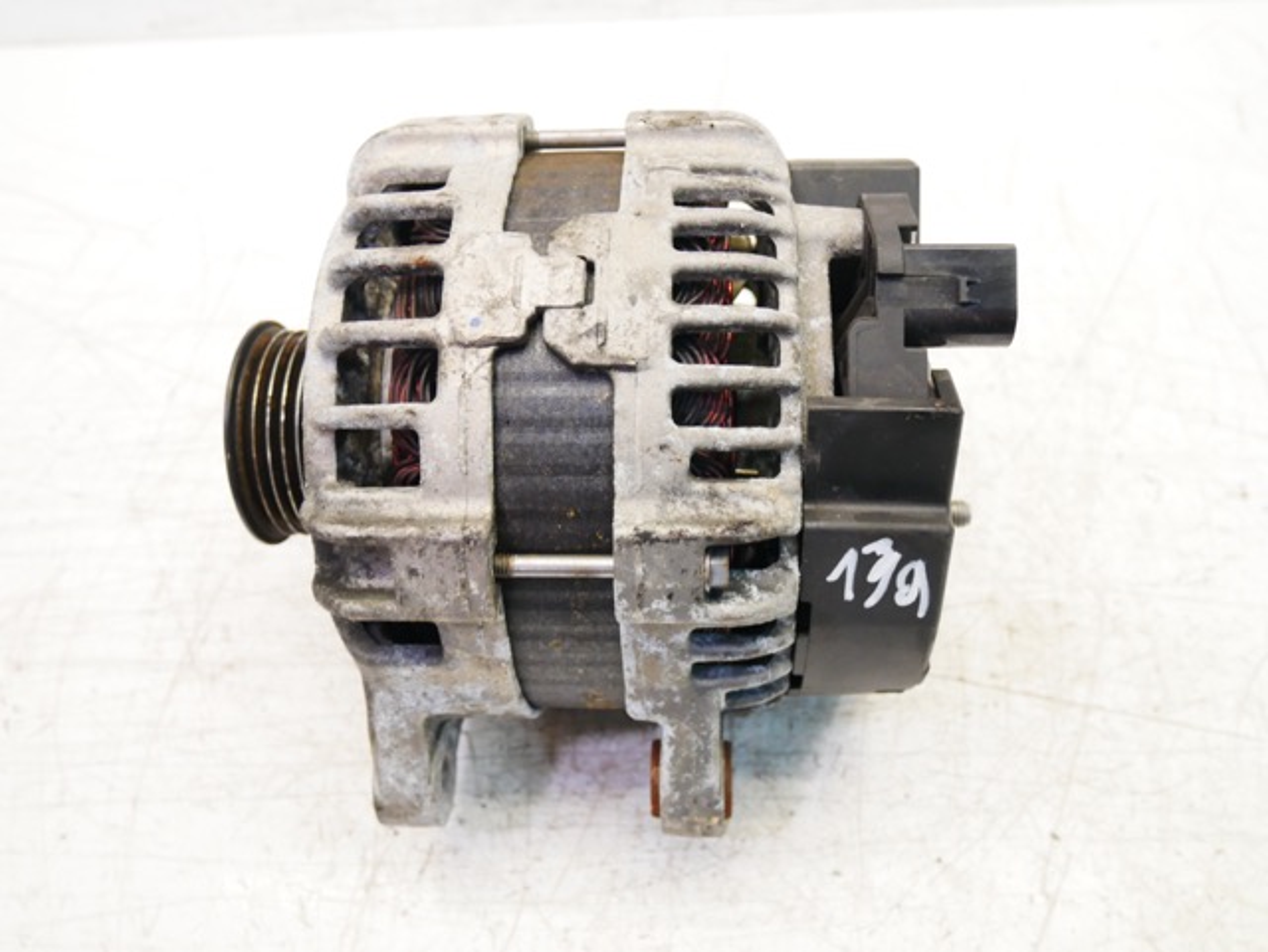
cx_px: 634
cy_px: 476
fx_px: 1100
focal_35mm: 30
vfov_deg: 46.9
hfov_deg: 59.9
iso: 800
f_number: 3.8
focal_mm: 15
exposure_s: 1/60
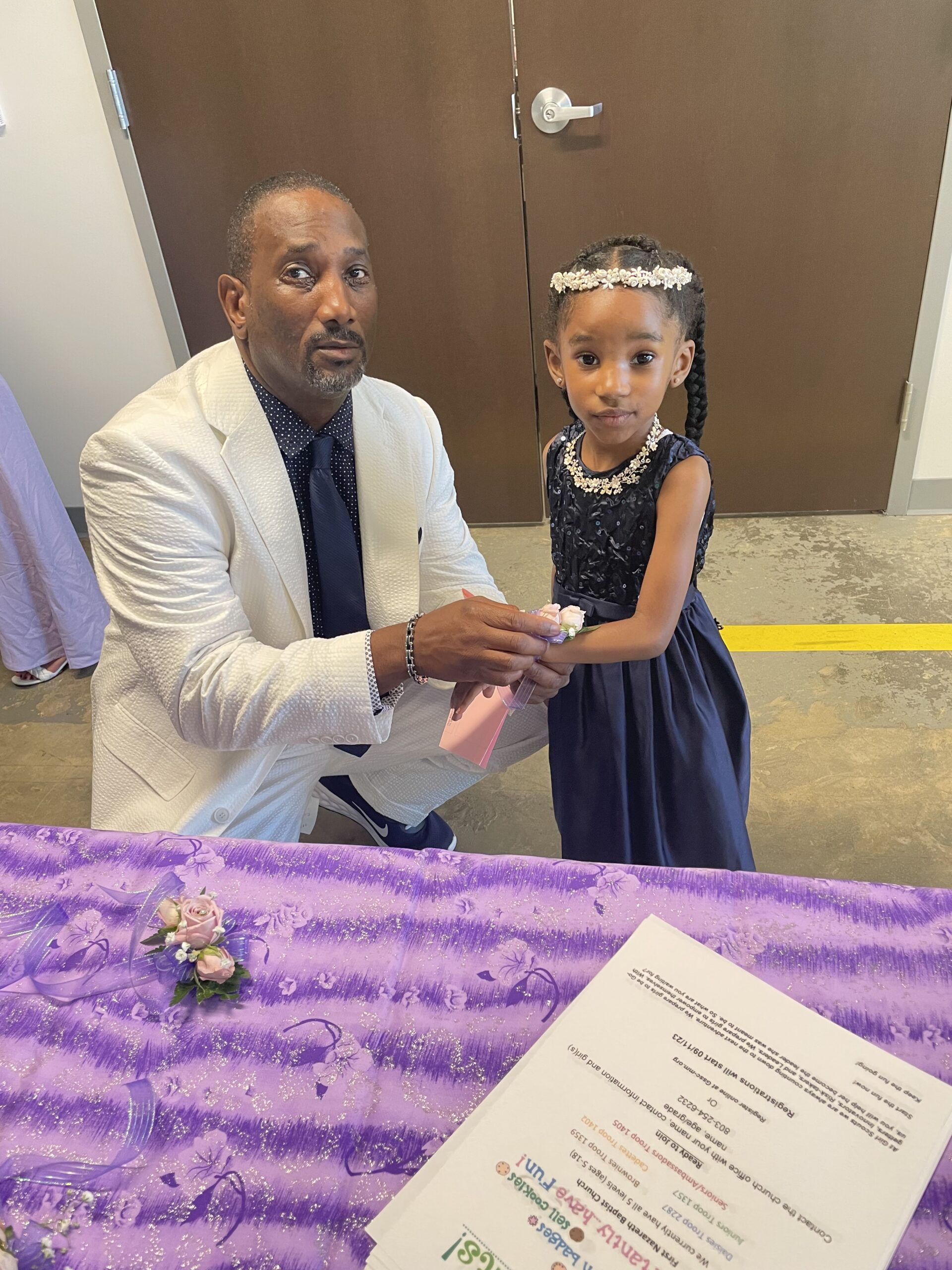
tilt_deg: -34.5
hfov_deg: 53.1
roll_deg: +7.7
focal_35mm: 26
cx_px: 476
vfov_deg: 67.3
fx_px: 953
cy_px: 635
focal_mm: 4.2
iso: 125
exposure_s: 1/67
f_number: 1.6
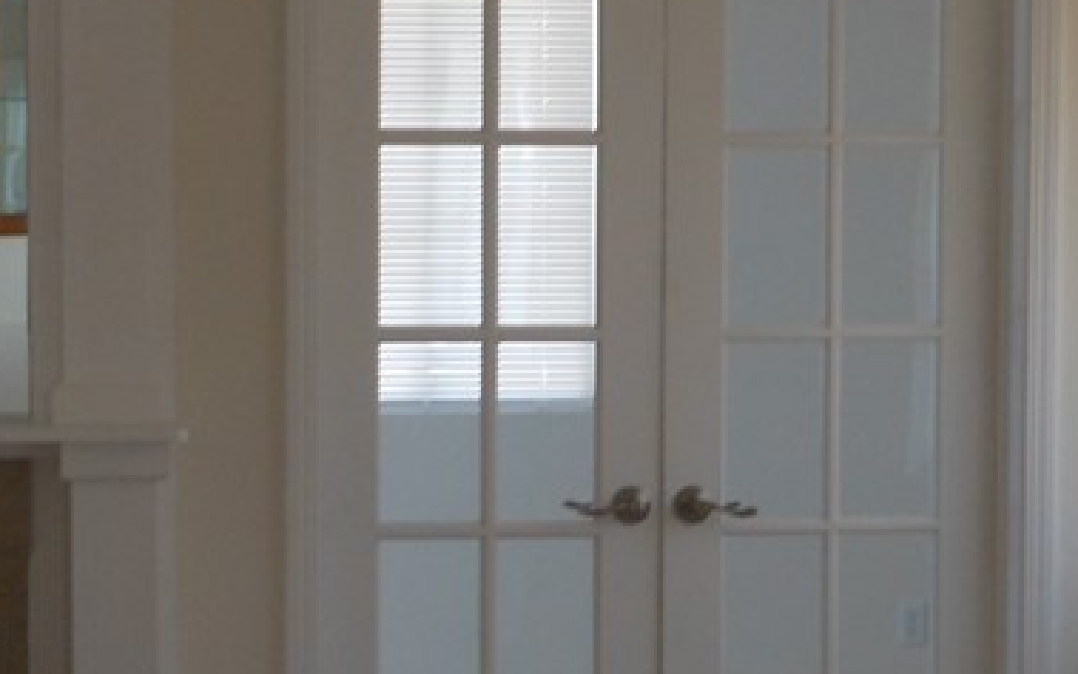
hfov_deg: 16.2
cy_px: 370
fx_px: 3790
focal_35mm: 129
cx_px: 575
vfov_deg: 10.2
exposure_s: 1/30
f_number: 4.6
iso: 160
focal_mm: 8.1
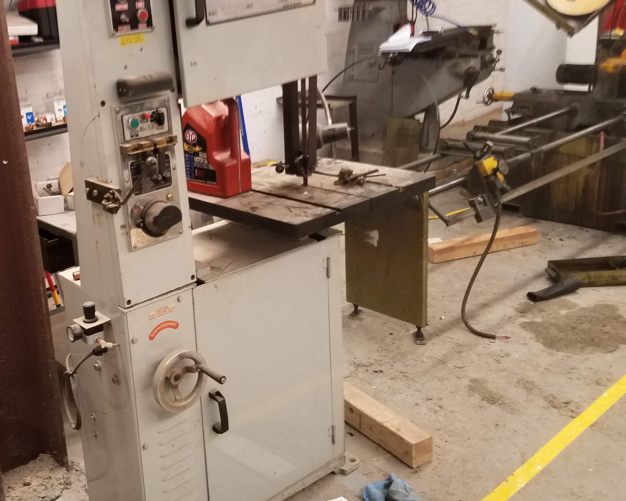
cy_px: 216
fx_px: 723
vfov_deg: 38.2
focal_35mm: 39
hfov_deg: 45.1
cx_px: 149
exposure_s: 1/50
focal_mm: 4.2
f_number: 1.7
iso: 100
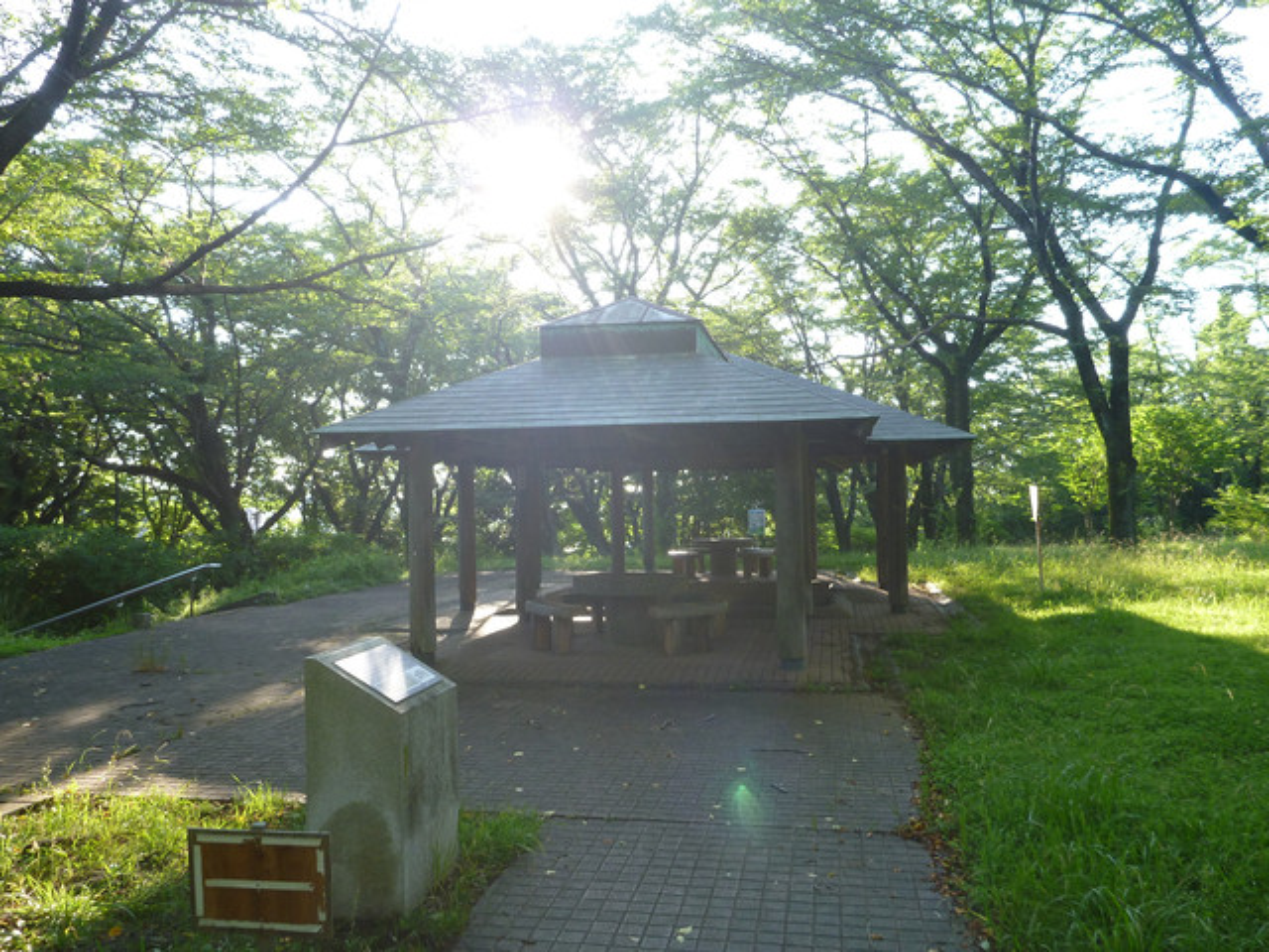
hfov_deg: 63.4
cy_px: 476
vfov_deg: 49.7
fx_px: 1026
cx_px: 634
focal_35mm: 28
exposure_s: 1/60
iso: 125
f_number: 3.3
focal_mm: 4.9
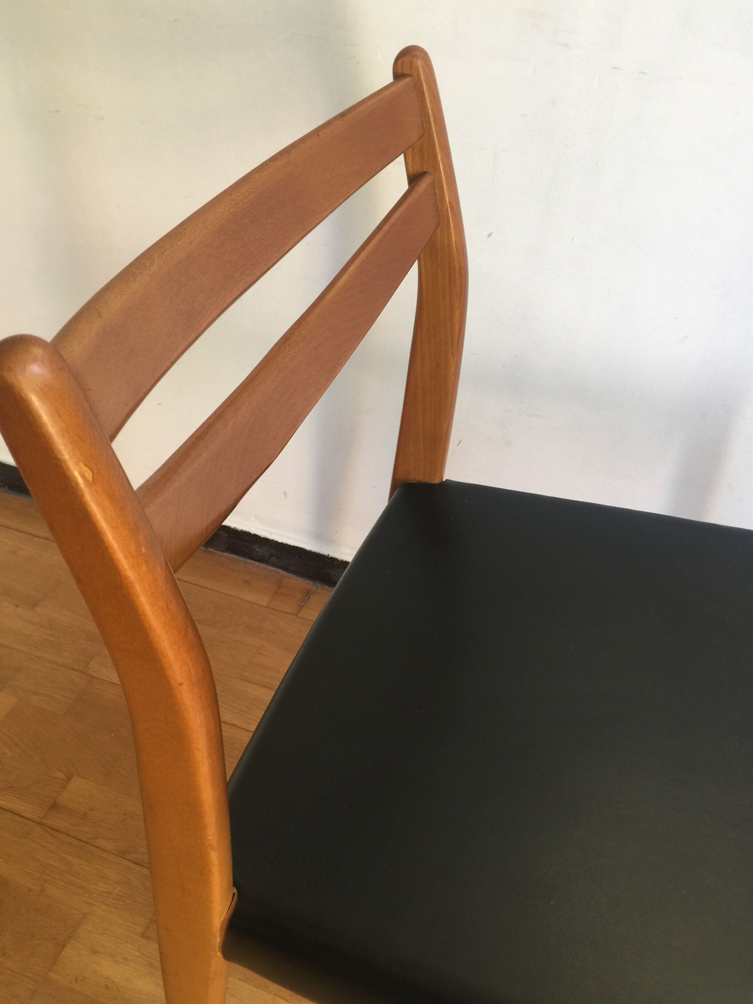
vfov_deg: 61.7
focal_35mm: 29
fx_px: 841
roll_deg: -0.4
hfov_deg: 48.2
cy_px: 502
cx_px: 376
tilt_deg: -41.8
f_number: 2.2
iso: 40
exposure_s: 1/17
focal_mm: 4.15
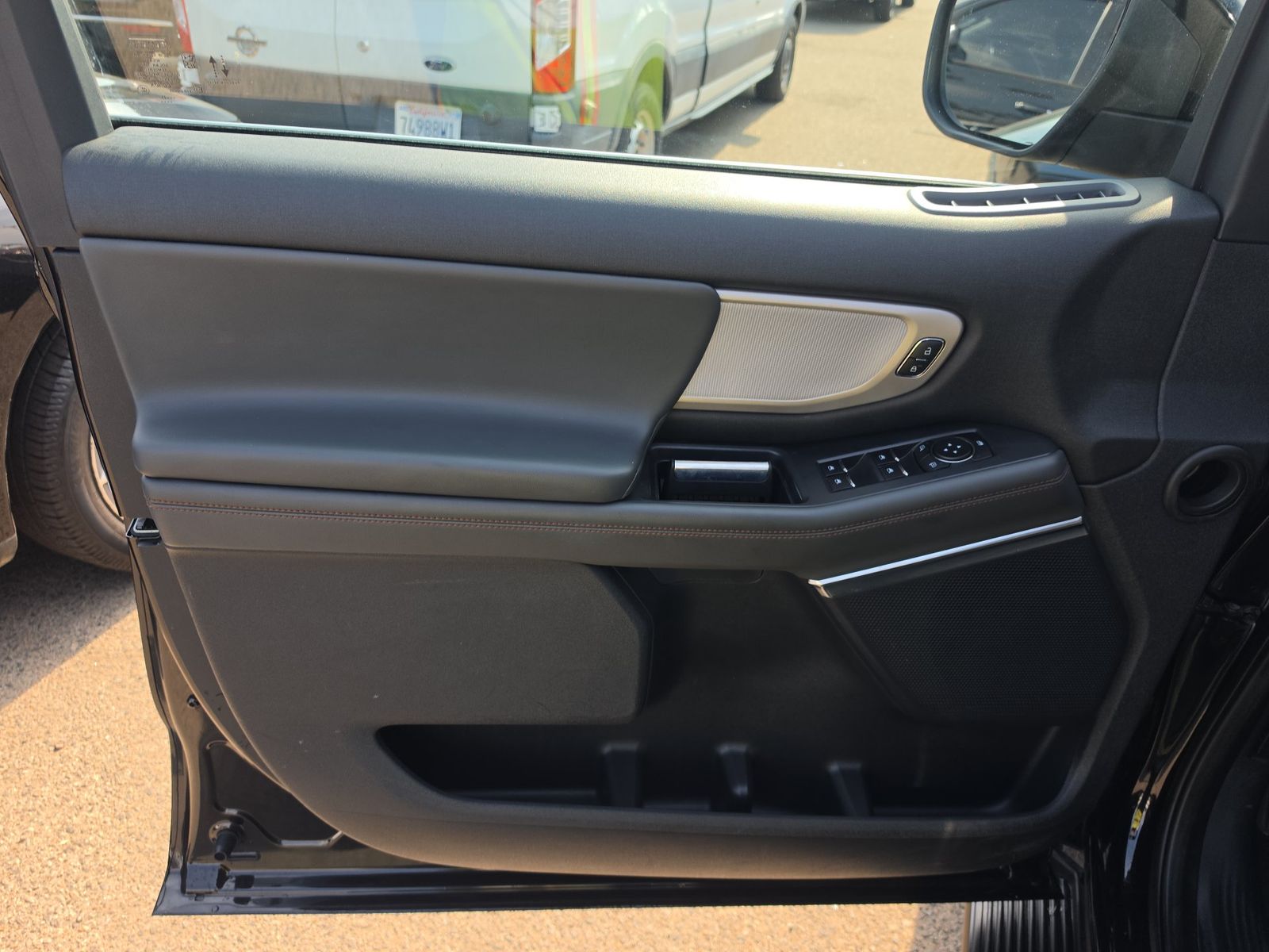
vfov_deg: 58.9
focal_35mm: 23
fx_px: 843
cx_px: 634
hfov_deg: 73.9
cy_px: 476
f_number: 1.4
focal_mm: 6.5
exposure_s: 1/201
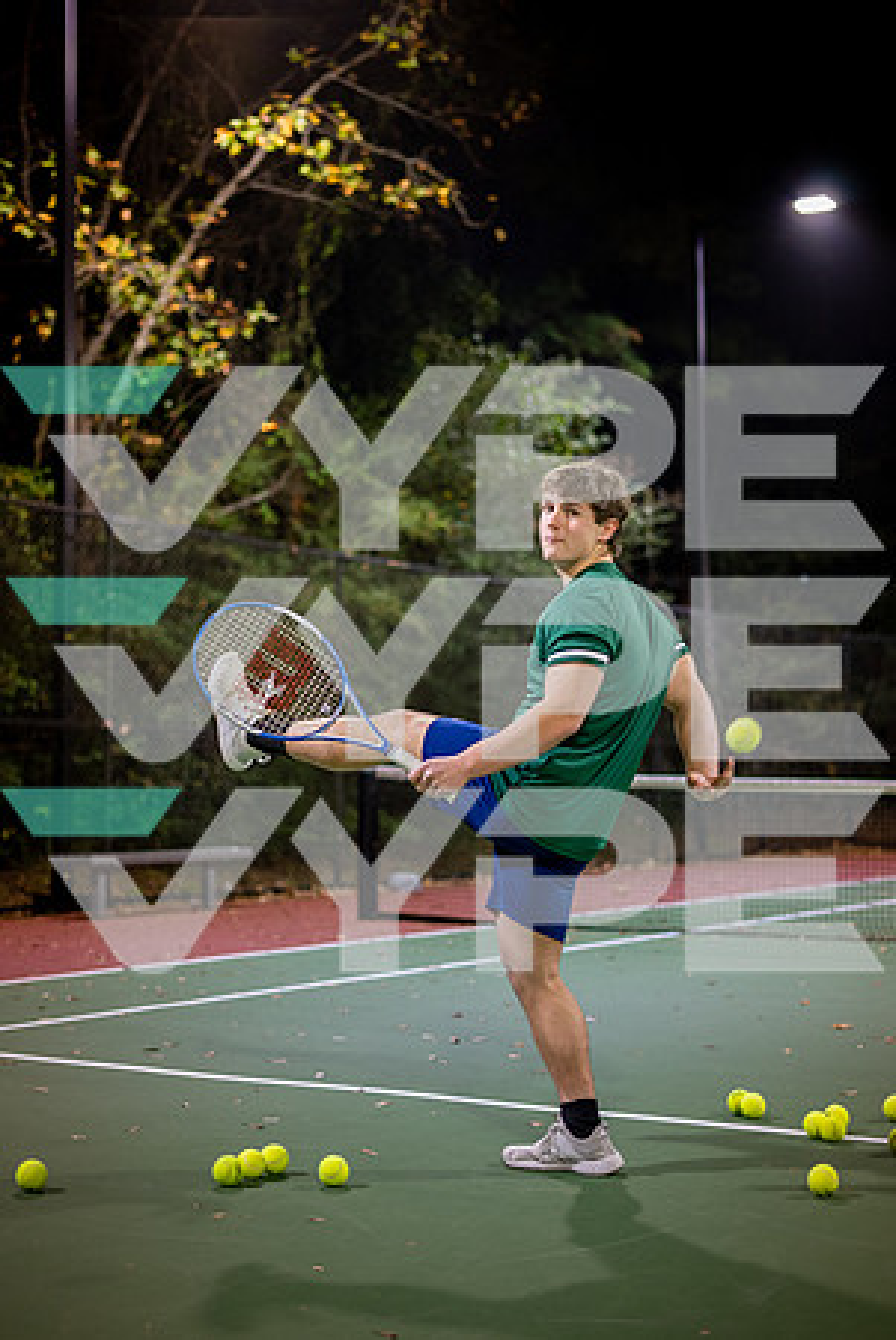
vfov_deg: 39.6
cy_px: 670
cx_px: 448
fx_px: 1862
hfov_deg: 27.1
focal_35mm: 50
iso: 800
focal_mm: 50
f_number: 1.8
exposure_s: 1/160
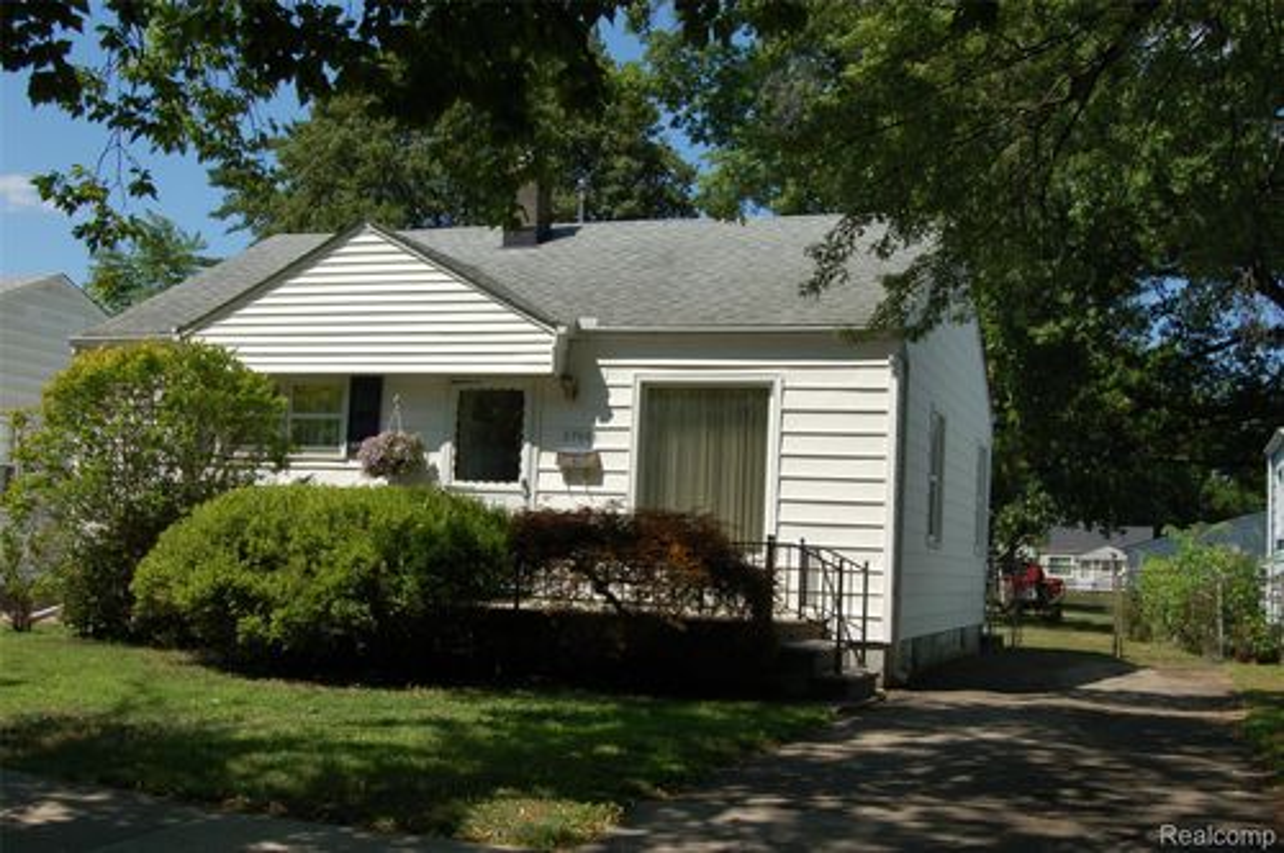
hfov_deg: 46.5
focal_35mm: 42
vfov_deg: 31.8
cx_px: 642
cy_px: 426
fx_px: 1496
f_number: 11
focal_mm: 28
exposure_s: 1/500
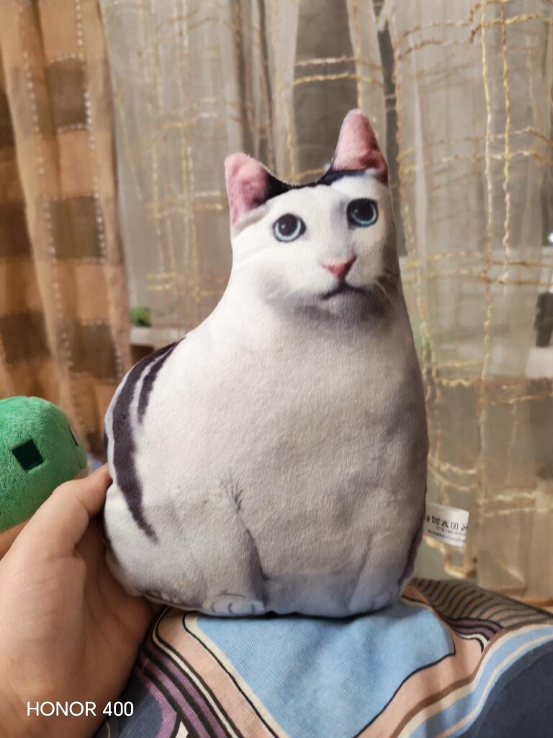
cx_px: 276
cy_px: 369
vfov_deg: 65.3
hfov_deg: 51.4
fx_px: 575
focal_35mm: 27
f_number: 1.9
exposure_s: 1/33
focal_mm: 6.12
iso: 2000
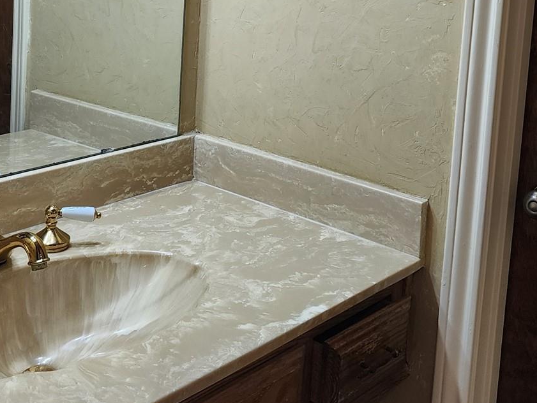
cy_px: -7
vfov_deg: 24.8
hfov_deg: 34.3
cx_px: 252
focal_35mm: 56
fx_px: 869
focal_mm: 6.4
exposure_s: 1/120
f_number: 1.8
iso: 100
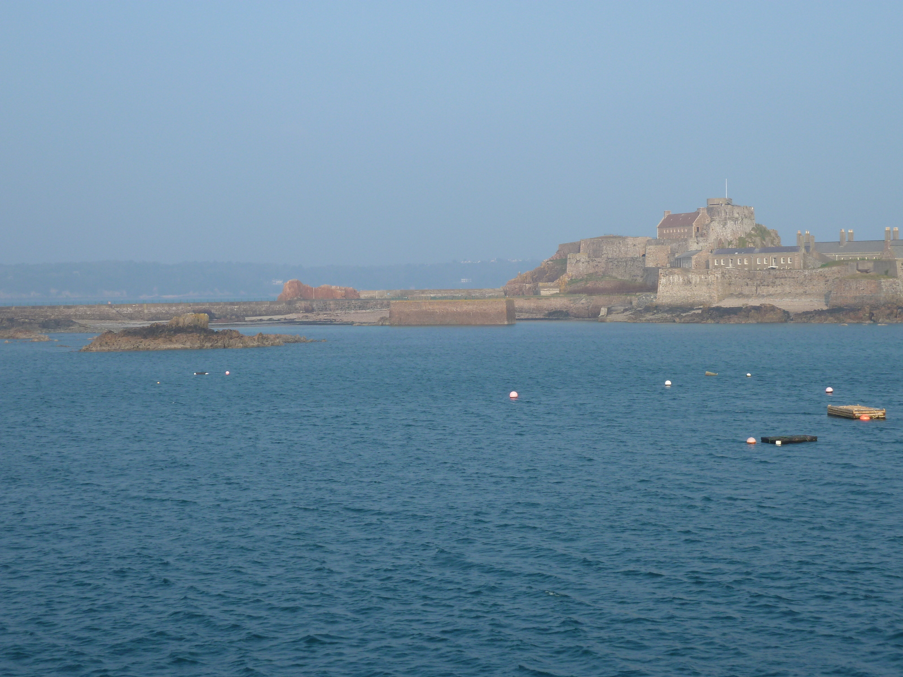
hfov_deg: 29.0
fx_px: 1748
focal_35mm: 67
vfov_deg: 21.9
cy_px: 338
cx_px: 452
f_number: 4.1
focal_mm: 11
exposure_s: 1/500
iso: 80
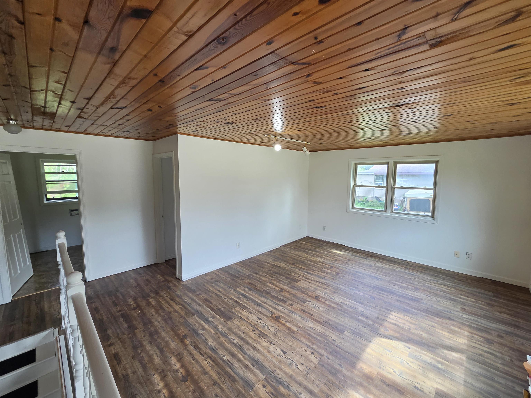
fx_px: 199
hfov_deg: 106.2
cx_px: 266
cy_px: 199
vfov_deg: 89.9
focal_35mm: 13
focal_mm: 2.2
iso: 160
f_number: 2.2
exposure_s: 1/120
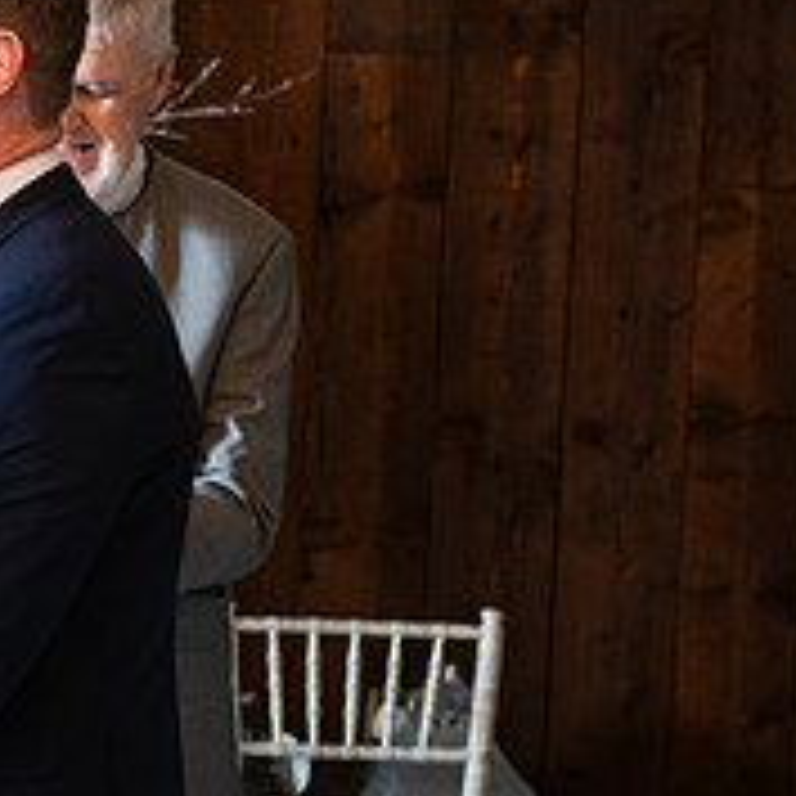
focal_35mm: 195
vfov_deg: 9.0
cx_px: -360
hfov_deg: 8.8
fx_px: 5073
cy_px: 447
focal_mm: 70
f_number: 3.5
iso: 1000
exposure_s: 1/160
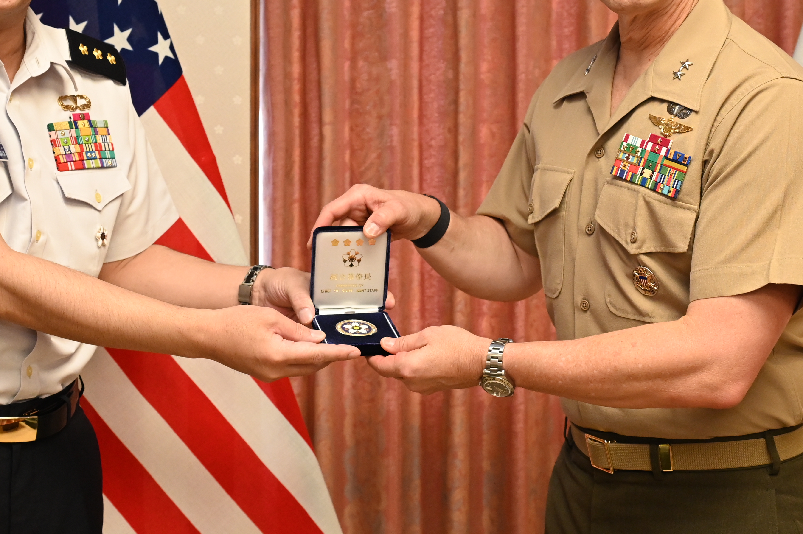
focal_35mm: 83
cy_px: 105
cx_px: 340
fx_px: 1850
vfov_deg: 16.3
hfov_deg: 24.5
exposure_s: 1/160
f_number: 5.6
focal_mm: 48
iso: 3200
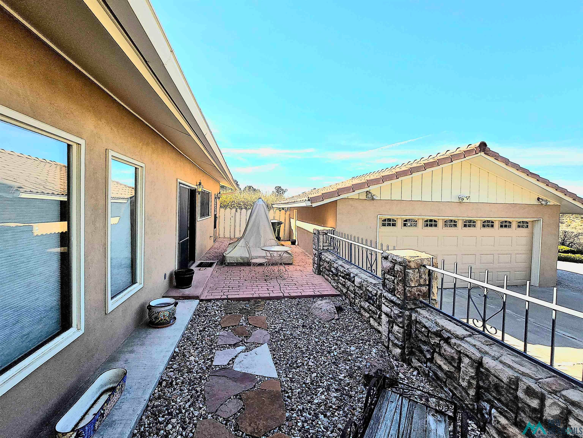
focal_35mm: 13
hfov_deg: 106.2
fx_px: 219
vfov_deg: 89.9
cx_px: 292
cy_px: 219
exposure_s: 1/556
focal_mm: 1.7
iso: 25
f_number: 2.2
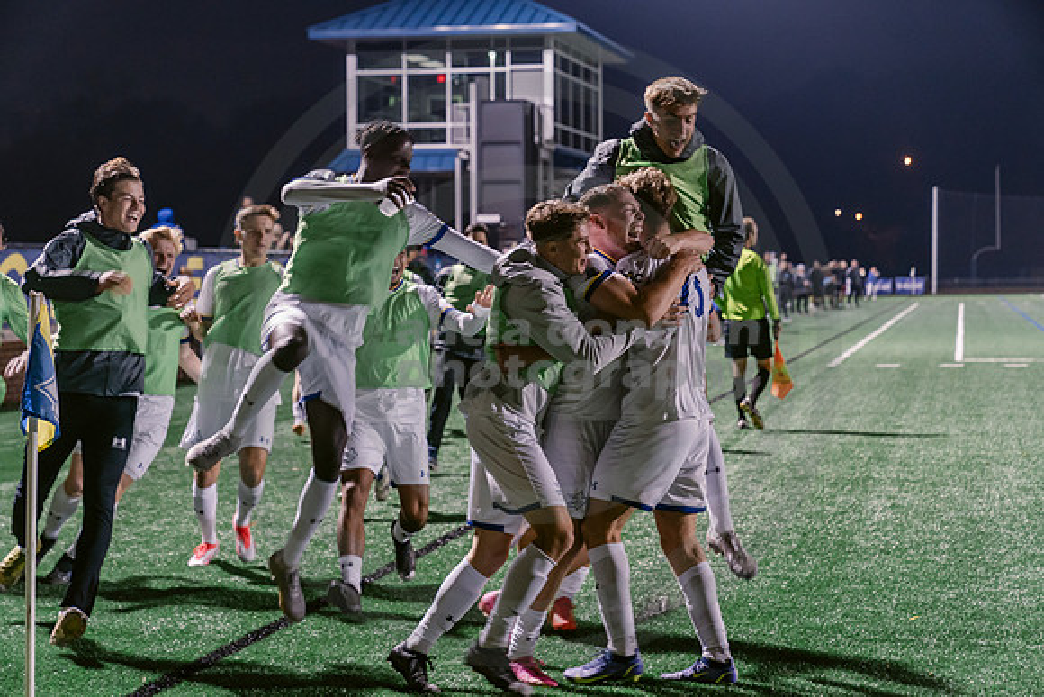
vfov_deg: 19.5
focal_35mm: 70
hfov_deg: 28.8
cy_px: 348
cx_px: 522
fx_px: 2030
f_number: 3.5
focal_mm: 70
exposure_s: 1/125
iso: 2500
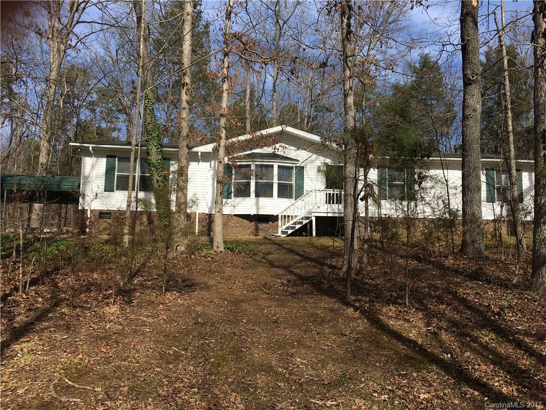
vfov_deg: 48.2
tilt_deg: +5.9
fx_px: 457
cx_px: 273
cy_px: 205
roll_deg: -1.3
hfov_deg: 61.7
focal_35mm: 29
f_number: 2.2
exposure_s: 1/1326
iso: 25
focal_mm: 4.15
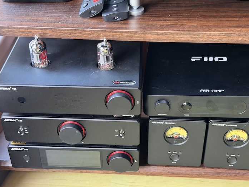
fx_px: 396
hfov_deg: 34.9
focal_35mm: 55
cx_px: 134
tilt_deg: -39.3
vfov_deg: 26.6
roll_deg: +1.1
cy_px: 102
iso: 500
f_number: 1.78
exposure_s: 1/40
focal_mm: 6.76
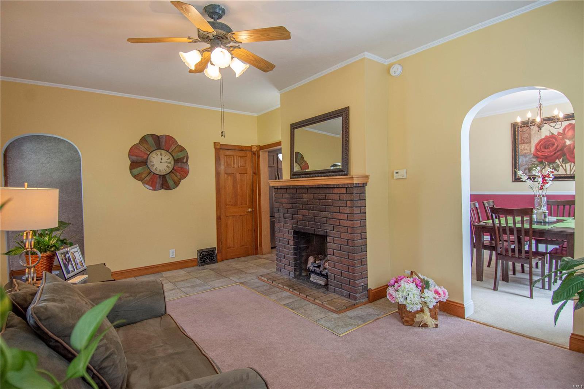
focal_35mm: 18
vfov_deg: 67.4
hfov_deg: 90.0
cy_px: 194
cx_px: 292
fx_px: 292
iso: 800
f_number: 5
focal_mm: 12
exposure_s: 1/100
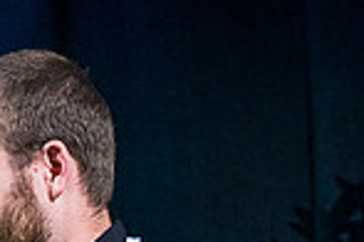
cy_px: 421
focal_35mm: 277
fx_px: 2801
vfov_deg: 4.9
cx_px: -163
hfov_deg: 7.3
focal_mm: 70
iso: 3200
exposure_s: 1/125
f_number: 3.5
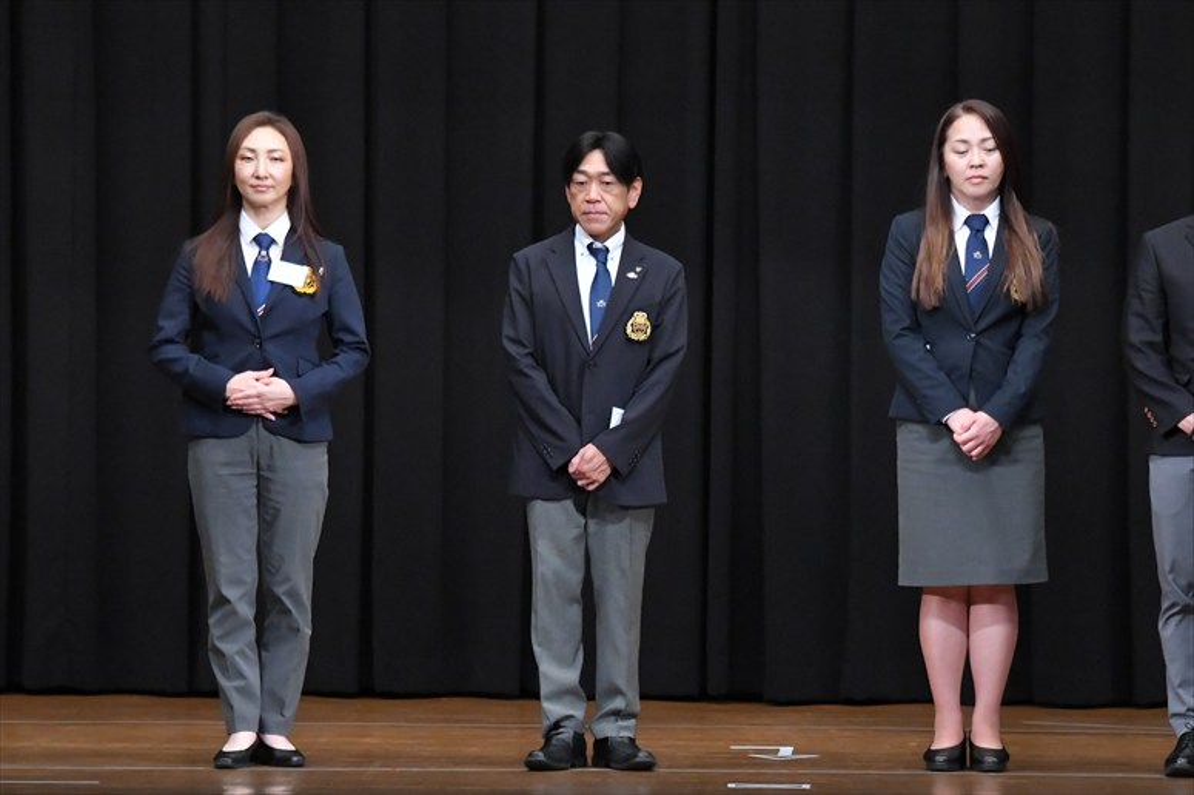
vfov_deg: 6.1
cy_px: 398
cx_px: 597
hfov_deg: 9.2
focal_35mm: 225
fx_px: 7459
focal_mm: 150
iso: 8000
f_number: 5.6
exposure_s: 1/400
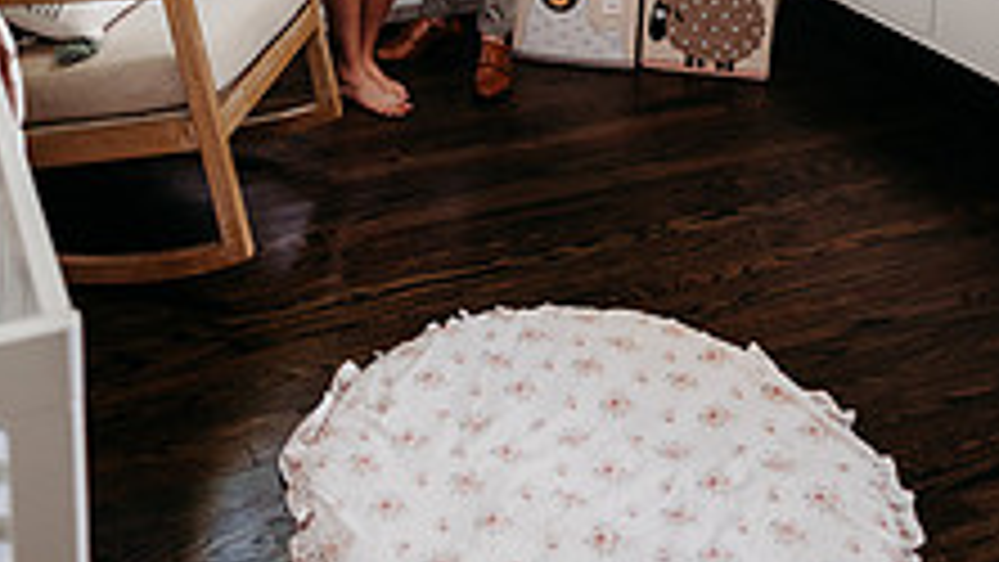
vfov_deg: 20.6
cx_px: 405
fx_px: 1351
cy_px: -243
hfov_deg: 40.4
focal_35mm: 51
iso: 1600
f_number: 2.5
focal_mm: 24
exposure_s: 1/200
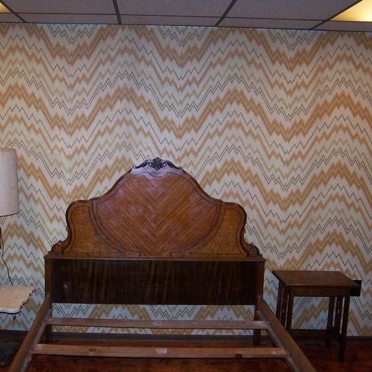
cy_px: 186
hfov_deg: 37.4
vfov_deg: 37.6
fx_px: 547
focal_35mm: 45
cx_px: 151
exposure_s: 1/60
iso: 140
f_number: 2.8
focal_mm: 6.3
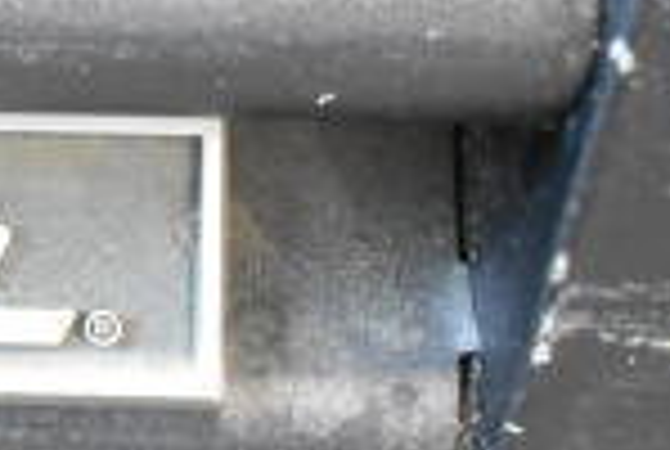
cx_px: -621
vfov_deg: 9.4
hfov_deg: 12.5
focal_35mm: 147
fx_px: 2741
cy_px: 290
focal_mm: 24
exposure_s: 1/40
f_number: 4
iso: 5000
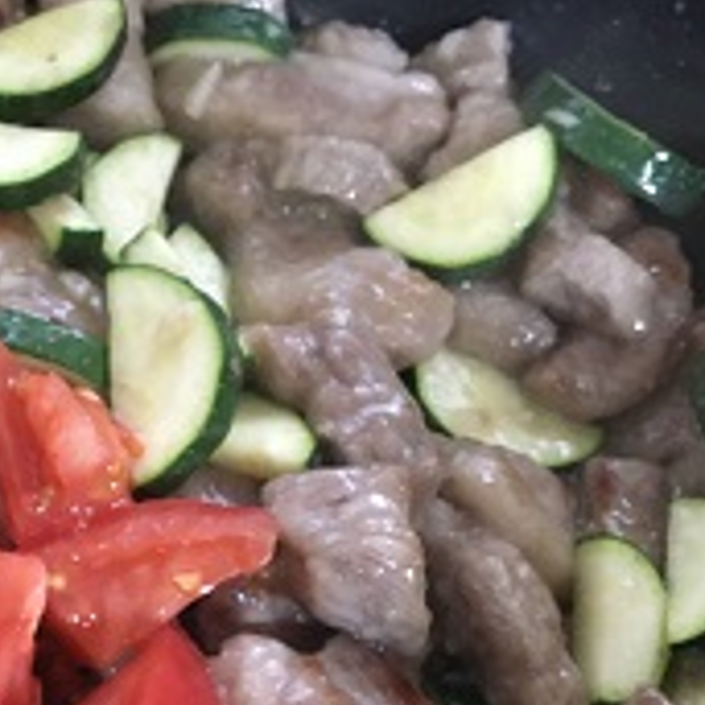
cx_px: 91
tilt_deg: -62.8
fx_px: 1383
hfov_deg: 27.7
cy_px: 507
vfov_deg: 28.3
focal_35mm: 60
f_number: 2.2
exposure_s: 1/15
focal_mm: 4.15
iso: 250
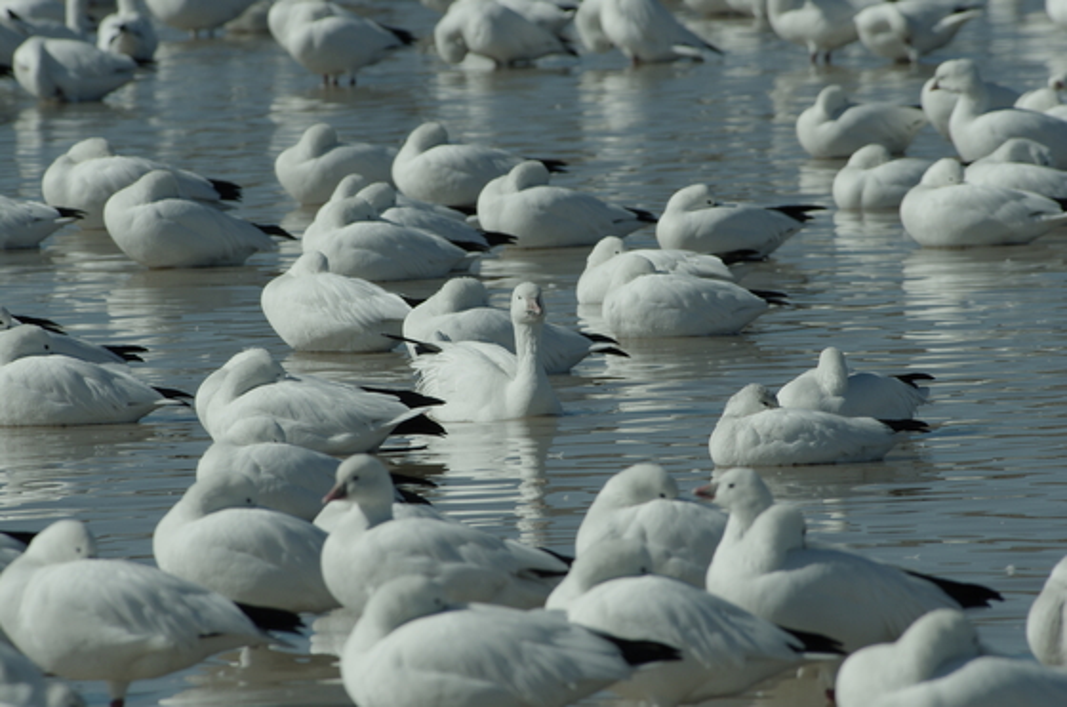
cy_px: 354
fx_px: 15529
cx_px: 534
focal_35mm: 525
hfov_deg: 3.9
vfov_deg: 2.6
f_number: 8
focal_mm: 350
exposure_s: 1/800
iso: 100
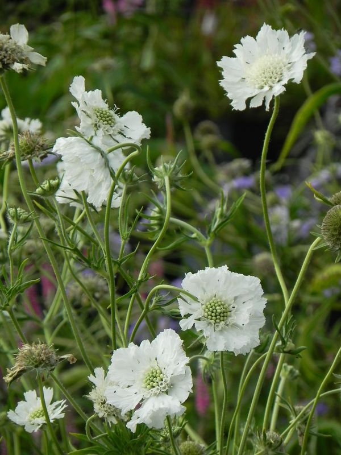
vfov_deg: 5.3
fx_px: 4952
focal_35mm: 377
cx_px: 170
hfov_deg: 3.9
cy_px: 228
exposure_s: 1/50
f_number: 5
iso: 160
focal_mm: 67.2
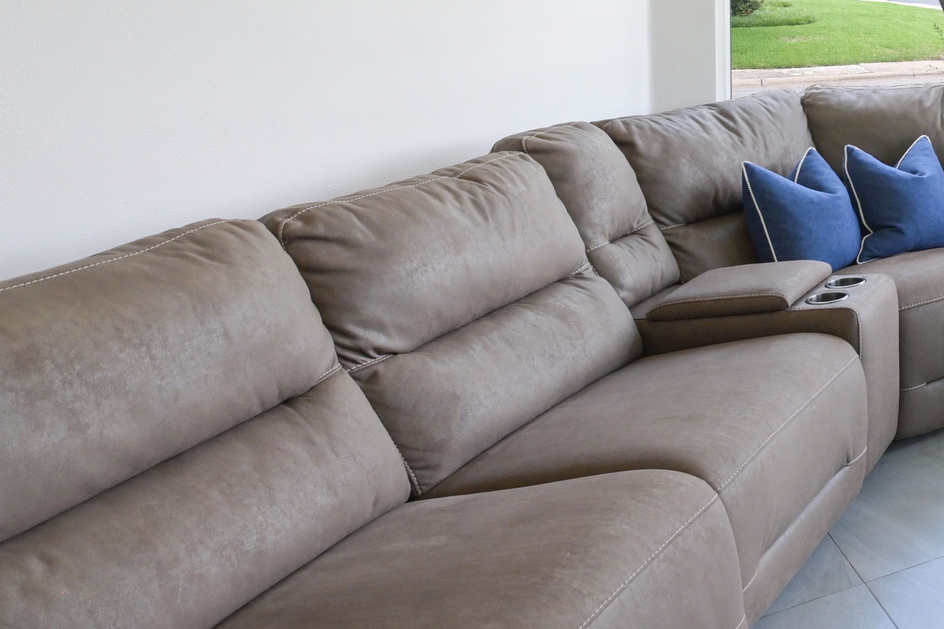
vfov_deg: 28.6
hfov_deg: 30.9
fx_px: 1127
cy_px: -47
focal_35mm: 43
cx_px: 1326
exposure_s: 1/160
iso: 800
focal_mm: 14
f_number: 5
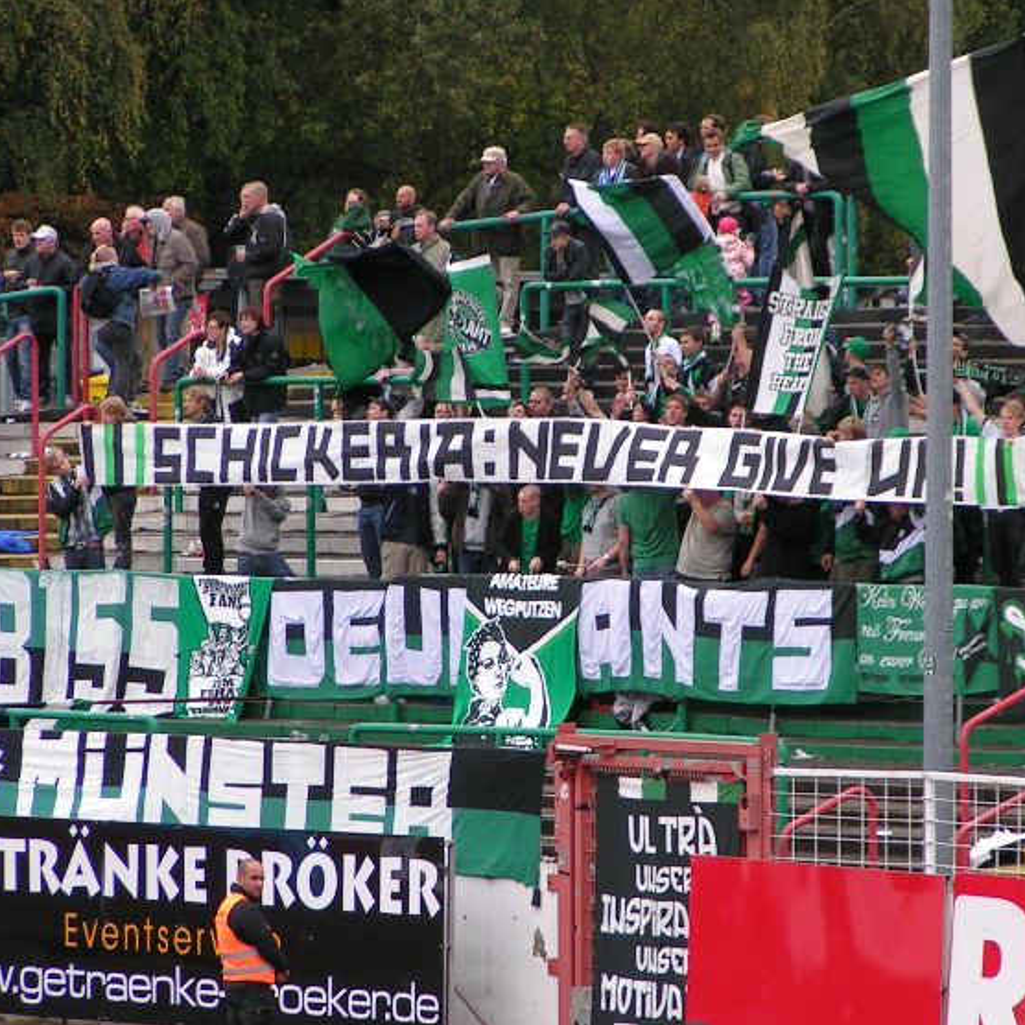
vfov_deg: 6.7
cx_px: 570
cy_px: 505
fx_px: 8777
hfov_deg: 6.7
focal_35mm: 262
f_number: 3.5
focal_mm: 31.5
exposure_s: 1/200
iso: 64
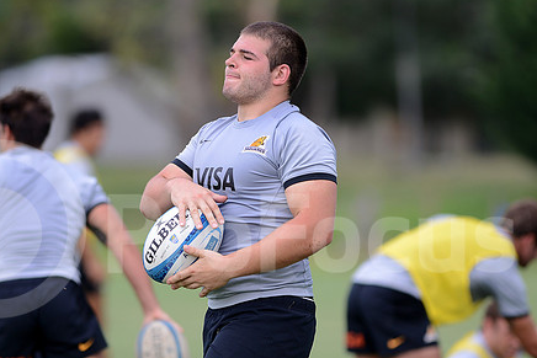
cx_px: 207
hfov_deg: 5.2
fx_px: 5953
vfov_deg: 3.4
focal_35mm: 399
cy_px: 231
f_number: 2.8
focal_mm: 300
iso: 200
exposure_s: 1/800
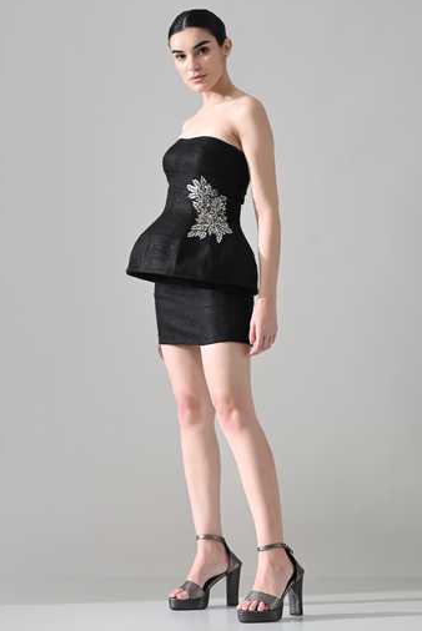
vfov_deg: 24.2
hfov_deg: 16.3
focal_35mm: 84
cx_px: 213
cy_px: 312
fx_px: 1475
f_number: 8
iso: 320
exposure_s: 1/160
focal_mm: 81
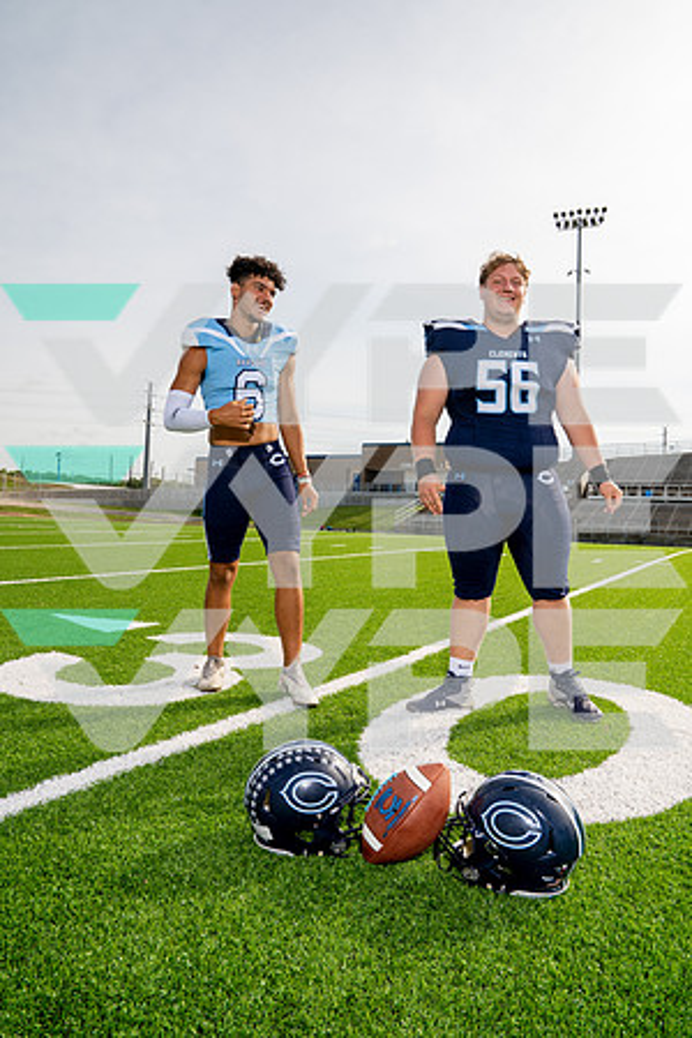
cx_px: 346
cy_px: 519
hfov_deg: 53.1
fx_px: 692
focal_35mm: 24
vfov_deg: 73.7
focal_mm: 24
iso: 100
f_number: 8
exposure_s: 1/250
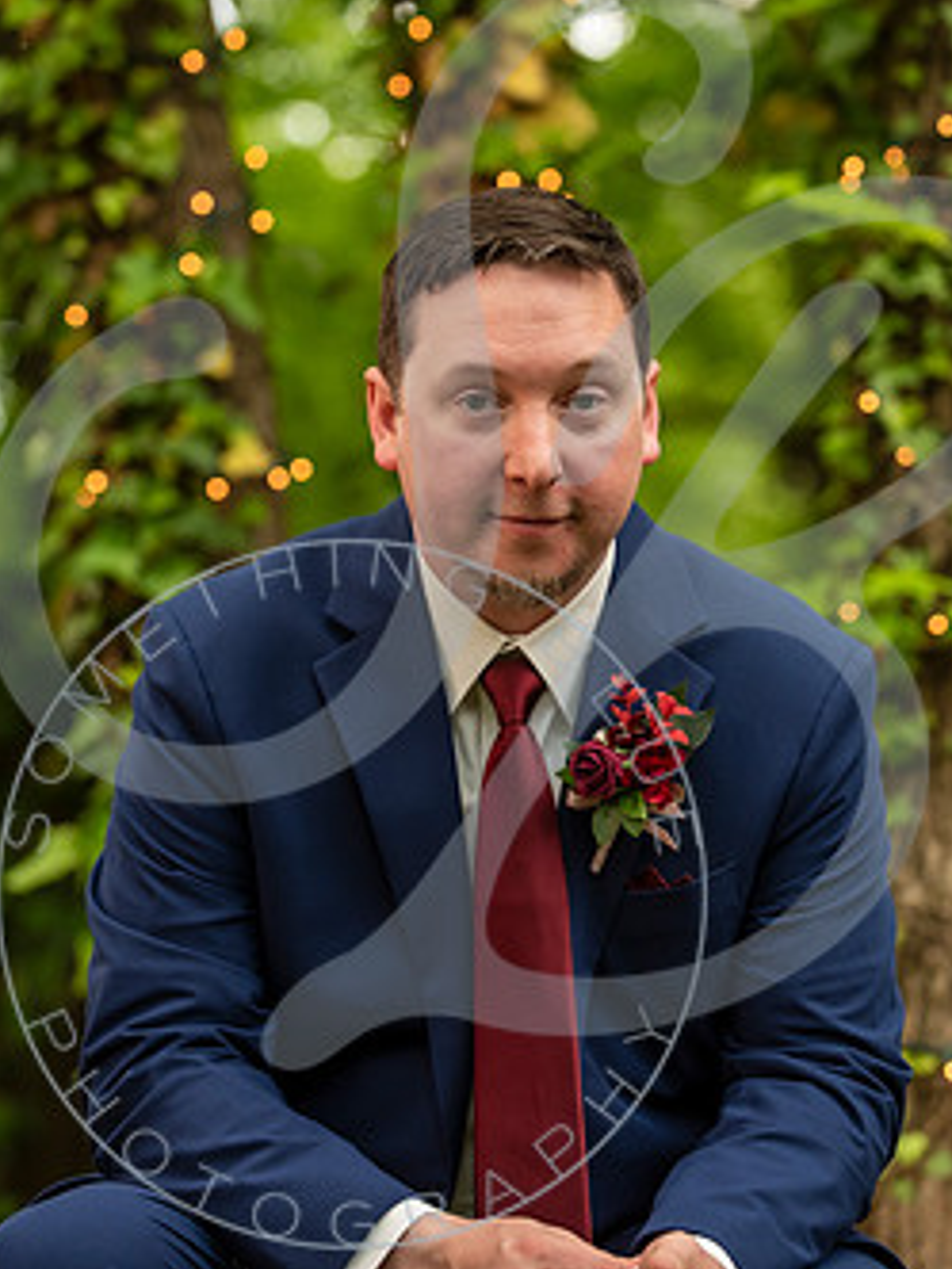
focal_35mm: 133
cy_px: 604
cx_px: 524
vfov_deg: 14.8
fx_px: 4877
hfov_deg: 11.1
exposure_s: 1/640
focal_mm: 102
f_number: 2.8
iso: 640
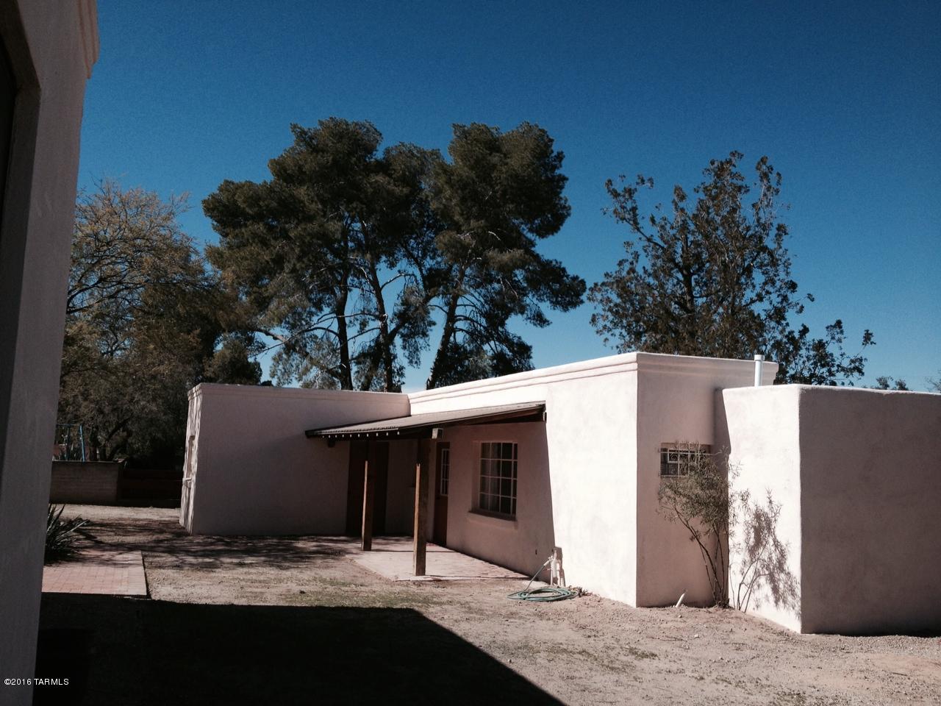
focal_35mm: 35
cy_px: 353
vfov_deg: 40.7
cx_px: 470
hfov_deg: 52.6
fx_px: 951
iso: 50
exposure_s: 1/2404
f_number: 2.4
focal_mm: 4.28
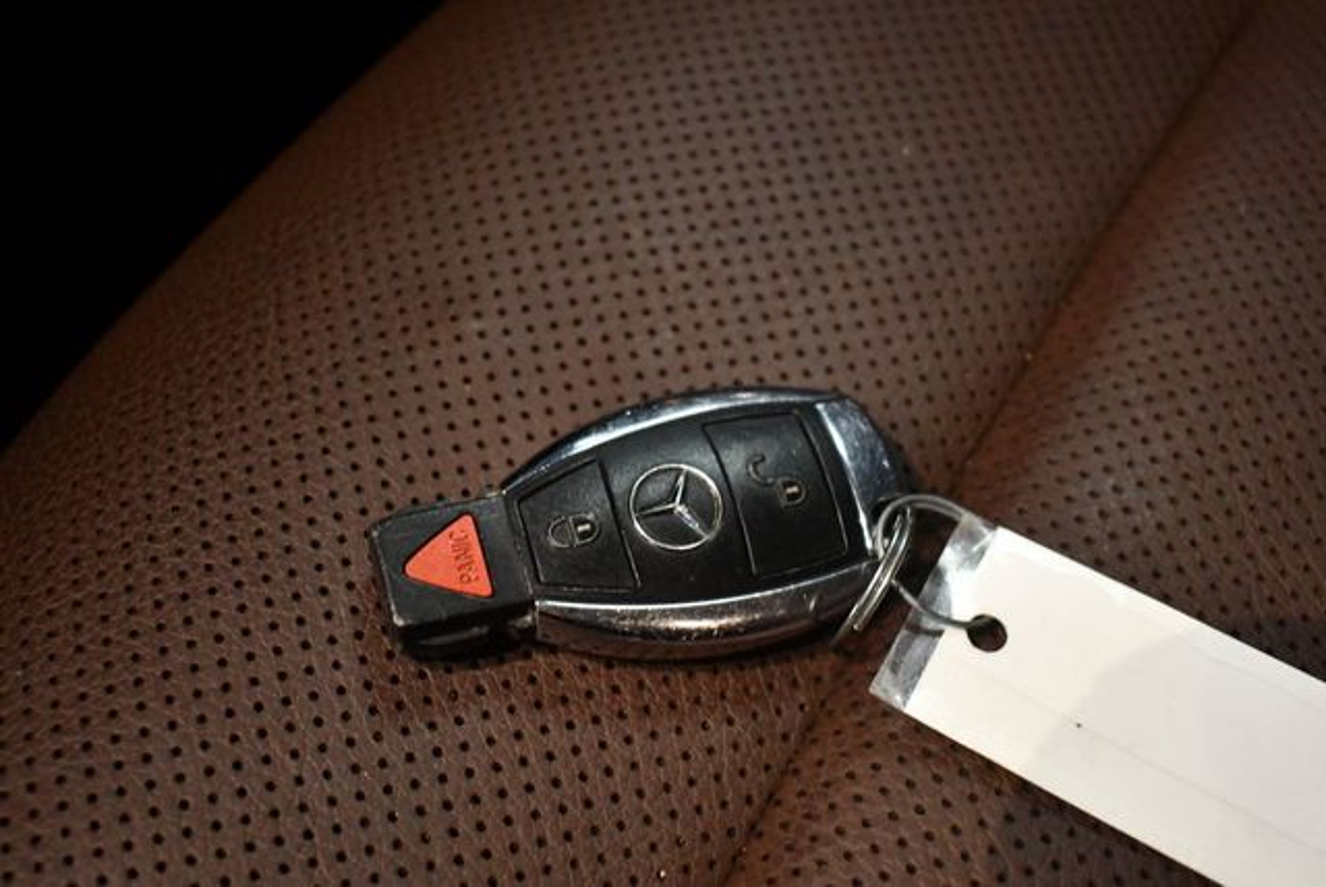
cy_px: 444
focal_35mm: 44
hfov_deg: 44.5
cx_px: 663
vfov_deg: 30.6
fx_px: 1622
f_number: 3.8
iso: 4000
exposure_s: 1/60
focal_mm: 22
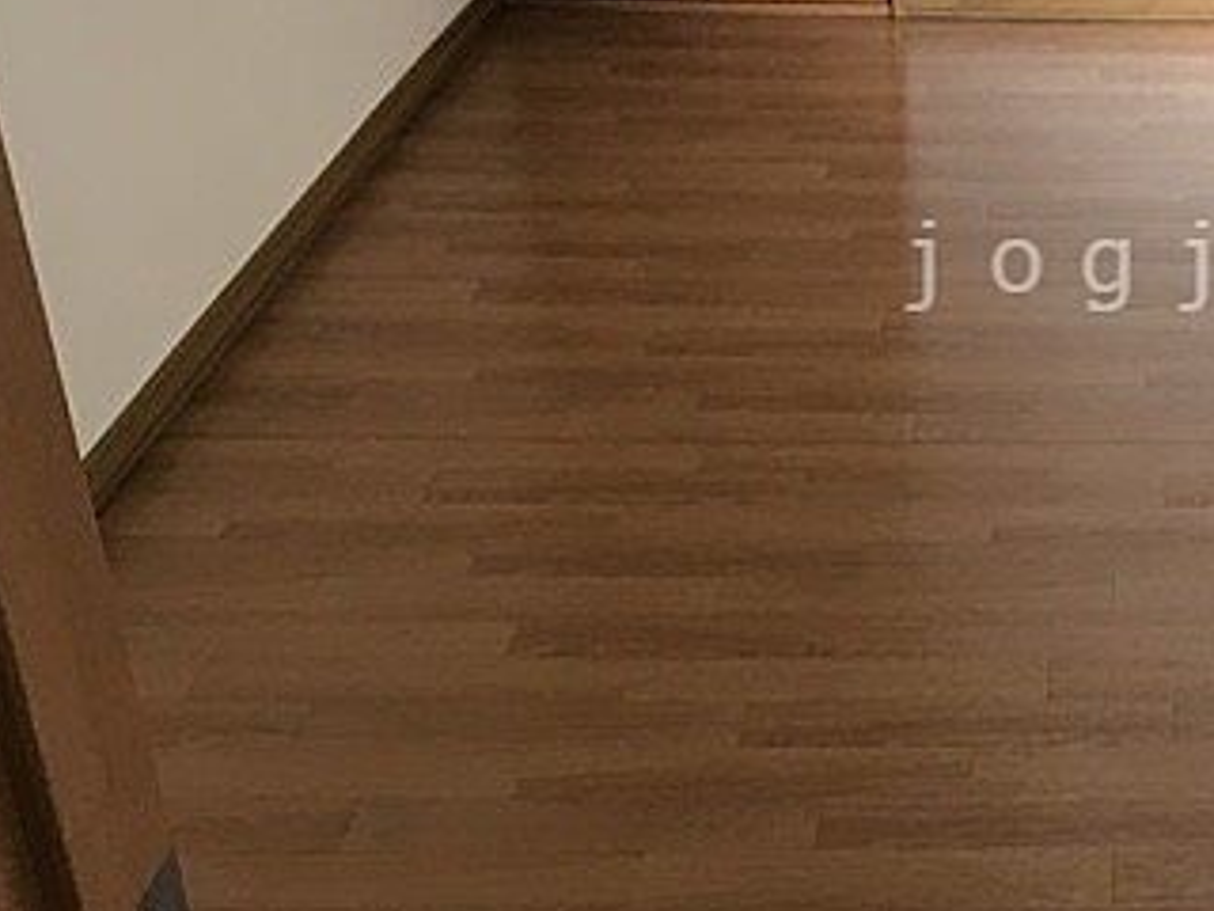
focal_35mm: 58
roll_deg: -1.1
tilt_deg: -26.7
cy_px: 266
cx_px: 1165
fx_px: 2034
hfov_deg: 31.2
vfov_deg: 25.0
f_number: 2.2
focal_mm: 4.15
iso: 32
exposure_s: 1/30
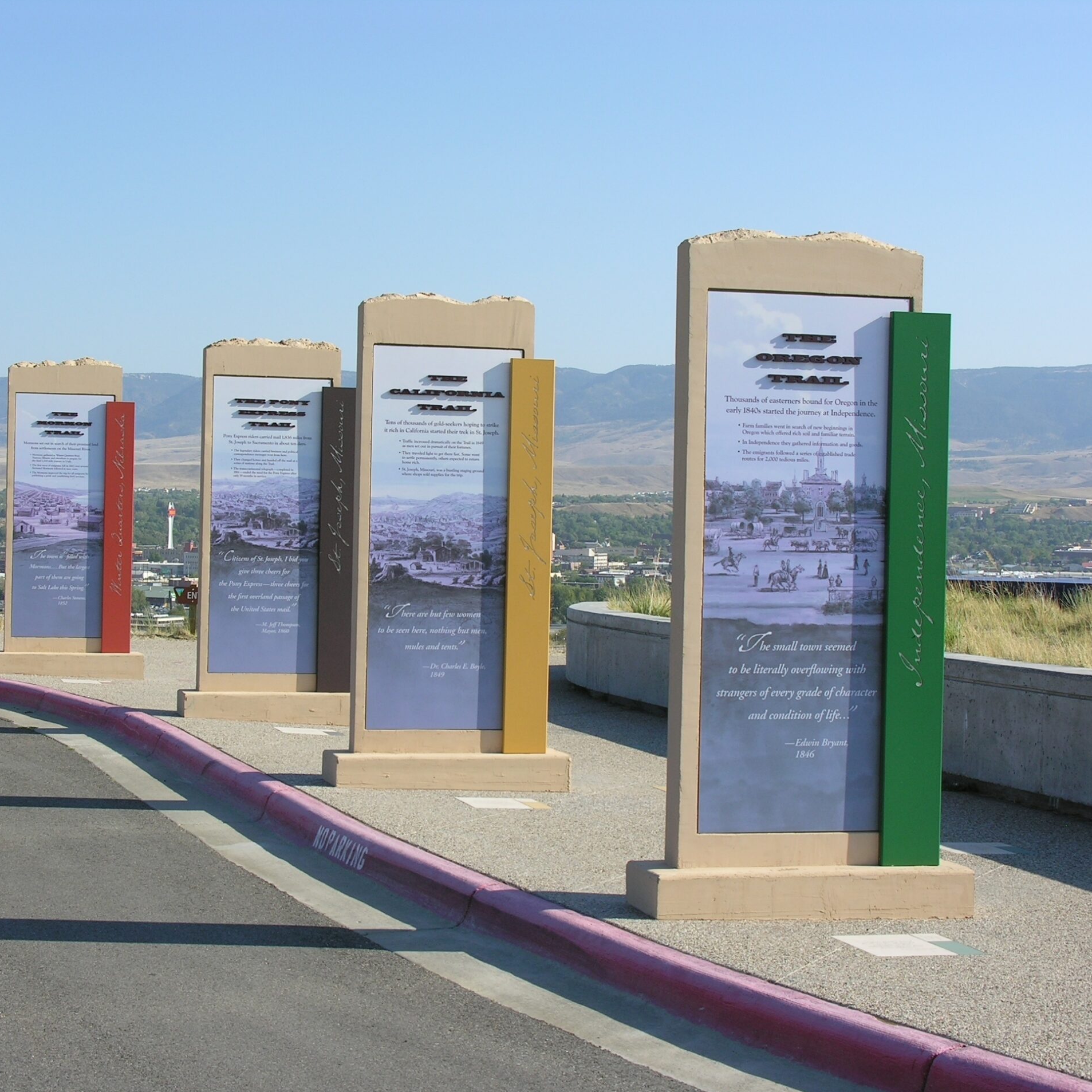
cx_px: 464
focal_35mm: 70
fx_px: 2498
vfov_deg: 24.7
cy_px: 546
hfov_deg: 24.6
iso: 50
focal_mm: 15
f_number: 6.3
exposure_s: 1/176
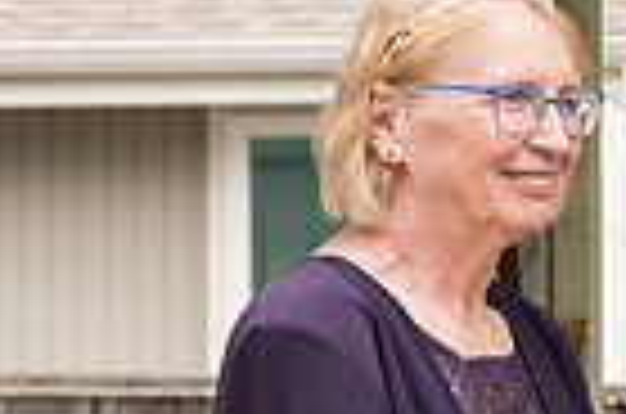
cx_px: 495
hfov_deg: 7.6
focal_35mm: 272
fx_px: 4719
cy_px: 254
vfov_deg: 5.0
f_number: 4.5
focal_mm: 65
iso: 400
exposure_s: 1/500
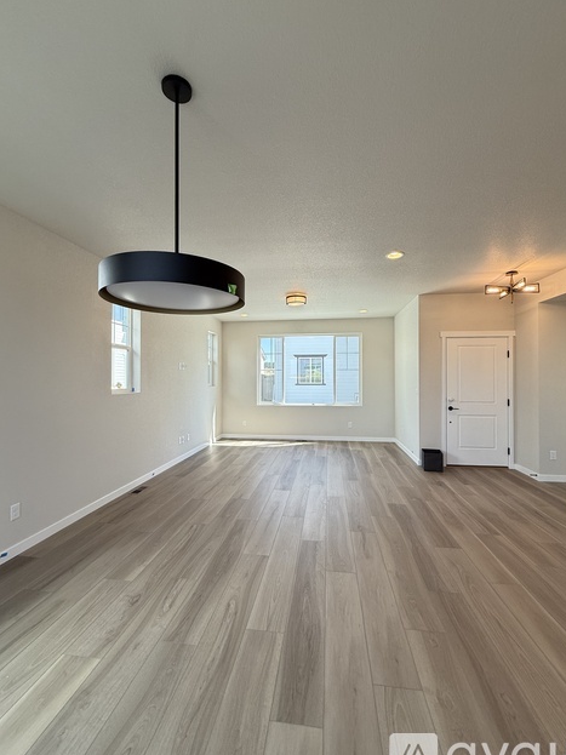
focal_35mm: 15
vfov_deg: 98.2
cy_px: 378
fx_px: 327
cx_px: 282
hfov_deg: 81.7
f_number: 2.2
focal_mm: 2.22
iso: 64
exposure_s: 1/132
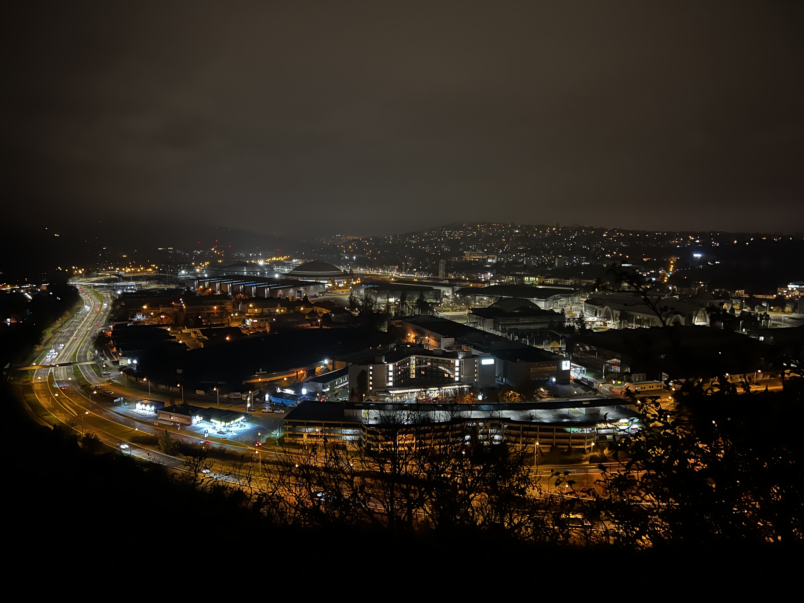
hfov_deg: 67.3
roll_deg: -0.1
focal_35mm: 26
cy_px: 302
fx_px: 604
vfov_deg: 53.1
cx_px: 402
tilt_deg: -5.8
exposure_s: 1/9
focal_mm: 5.7
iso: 1000
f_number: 1.5
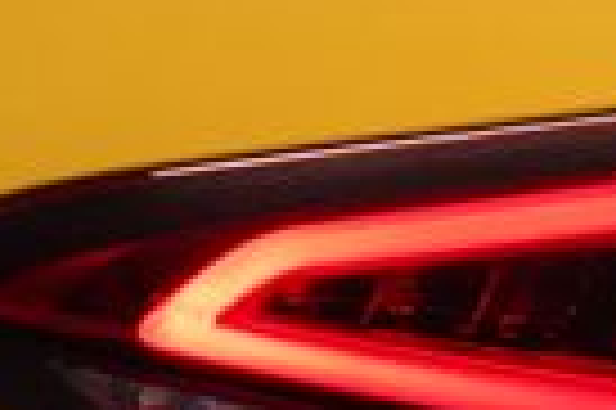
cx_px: 971
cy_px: 146
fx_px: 8973
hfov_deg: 3.9
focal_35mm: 525
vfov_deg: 2.6
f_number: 5.6
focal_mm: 70
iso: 2000
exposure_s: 1/160
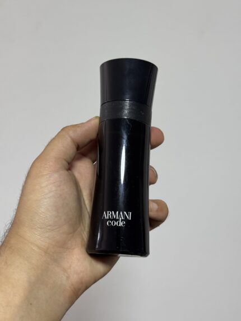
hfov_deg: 30.3
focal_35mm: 48
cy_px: 160
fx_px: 445
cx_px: 120
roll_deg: -4.0
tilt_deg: -15.6
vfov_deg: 39.6
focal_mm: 6.76
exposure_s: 1/50
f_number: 1.78
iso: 80
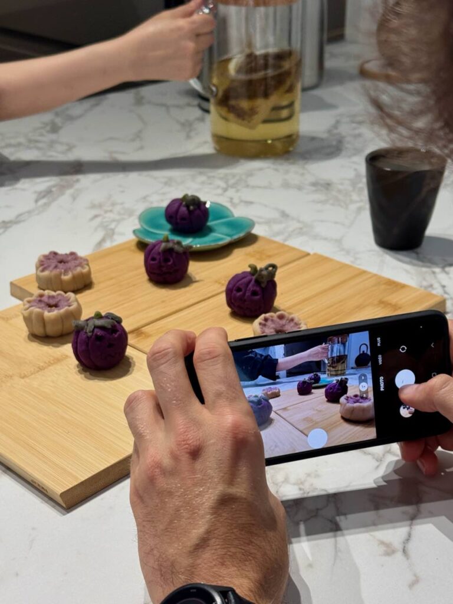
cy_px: 302
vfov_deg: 39.7
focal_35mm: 48
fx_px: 838
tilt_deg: -27.4
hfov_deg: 30.3
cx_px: 226
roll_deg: -0.4
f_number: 1.78
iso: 125
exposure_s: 1/100
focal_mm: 6.76
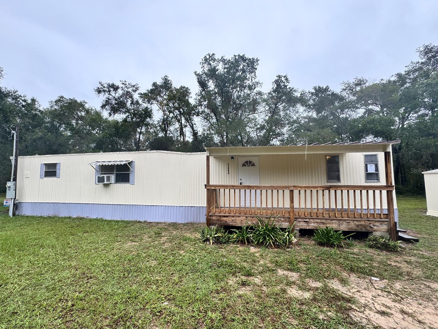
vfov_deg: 81.7
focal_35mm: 15
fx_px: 190
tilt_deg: +2.1
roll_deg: -0.6
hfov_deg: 98.0
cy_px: 170
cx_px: 204
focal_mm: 2.22
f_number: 2.2
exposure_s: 1/255
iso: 40
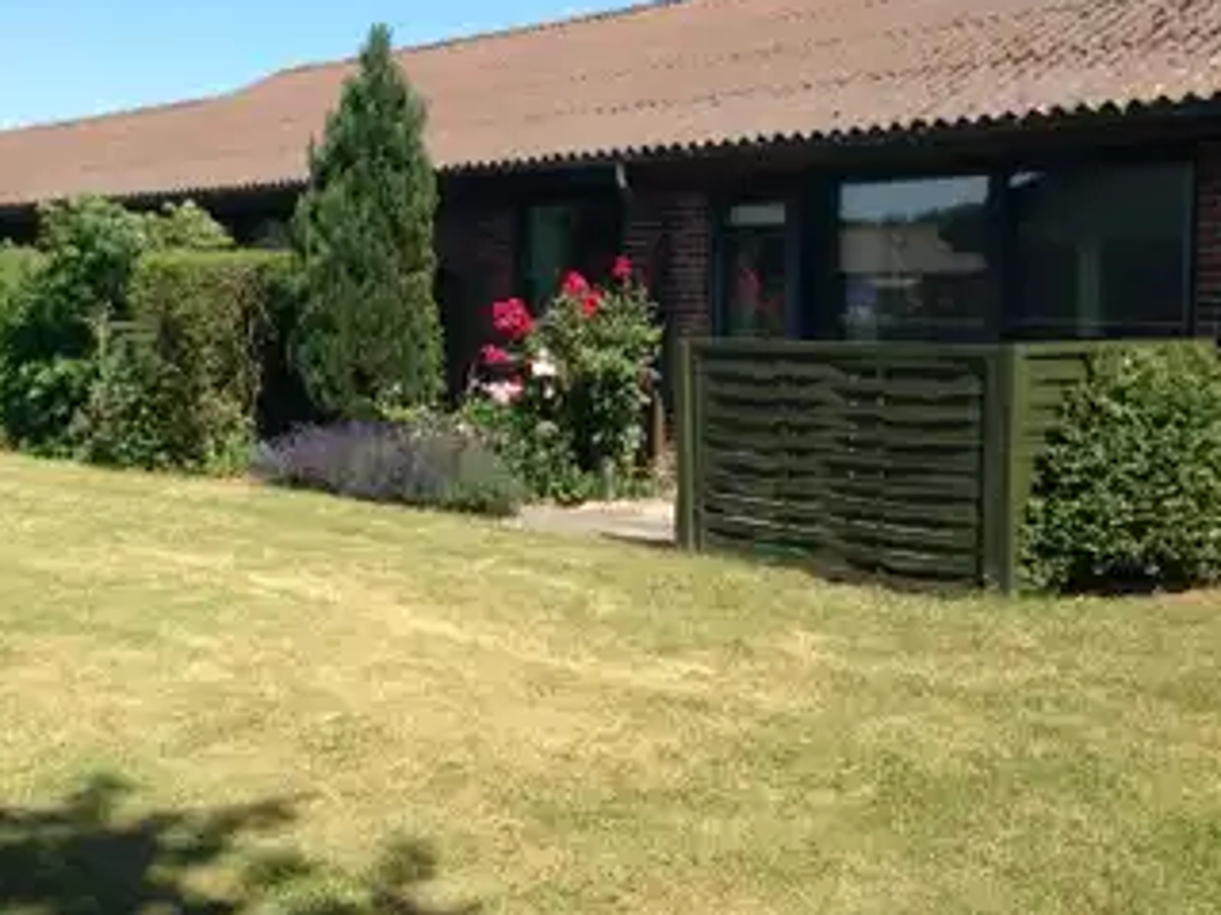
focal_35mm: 46
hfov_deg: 41.2
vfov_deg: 31.4
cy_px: 385
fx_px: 1622
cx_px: 532
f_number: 2.4
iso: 50
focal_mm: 4.12
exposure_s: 1/903
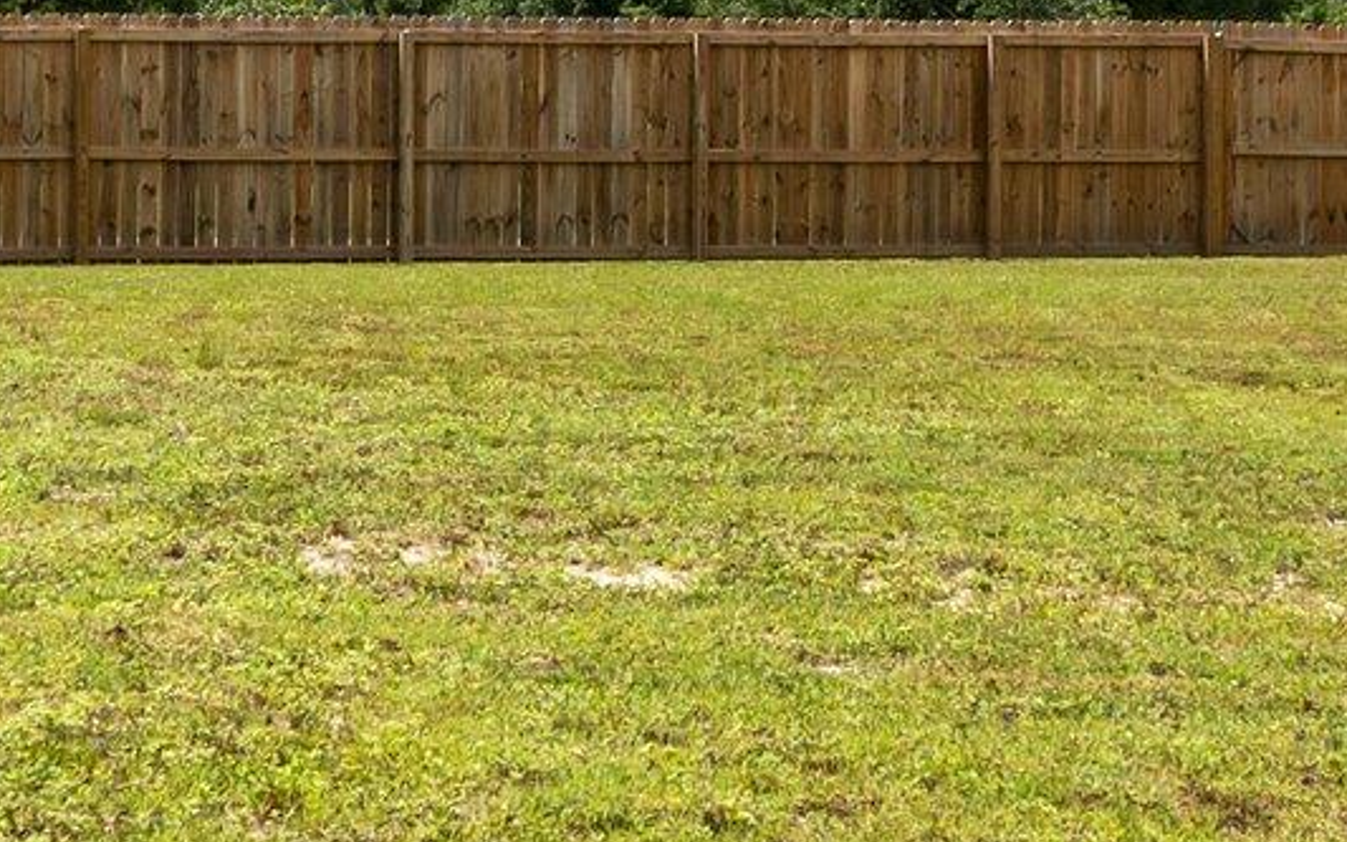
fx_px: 5176
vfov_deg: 9.2
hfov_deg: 14.8
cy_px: -4
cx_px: 518
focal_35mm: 141
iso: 125
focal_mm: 24
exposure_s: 1/125
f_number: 9
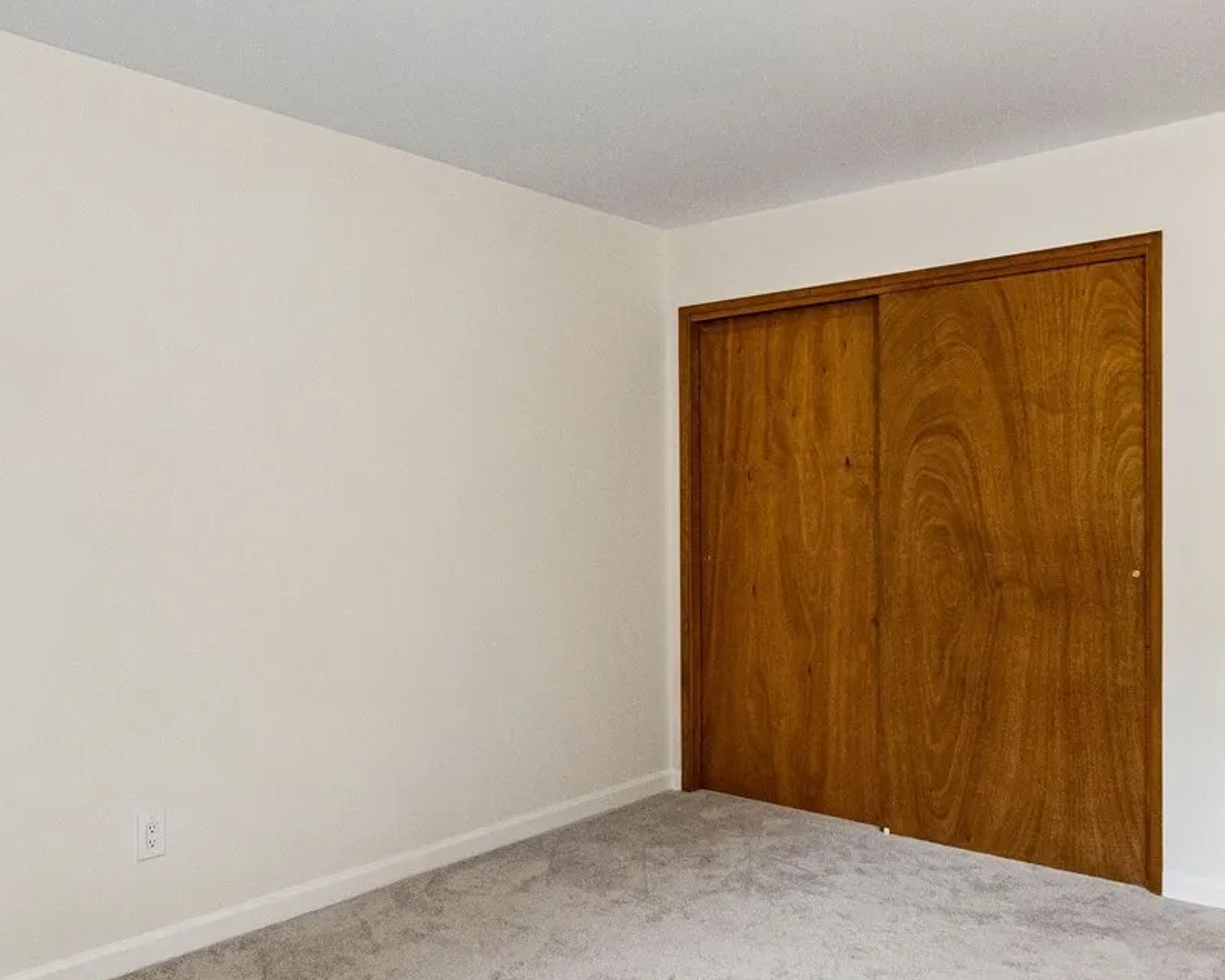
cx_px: 535
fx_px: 1088
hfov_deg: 58.6
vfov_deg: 48.5
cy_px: 519
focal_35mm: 30
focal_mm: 10
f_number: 9
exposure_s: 1/30
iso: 1600
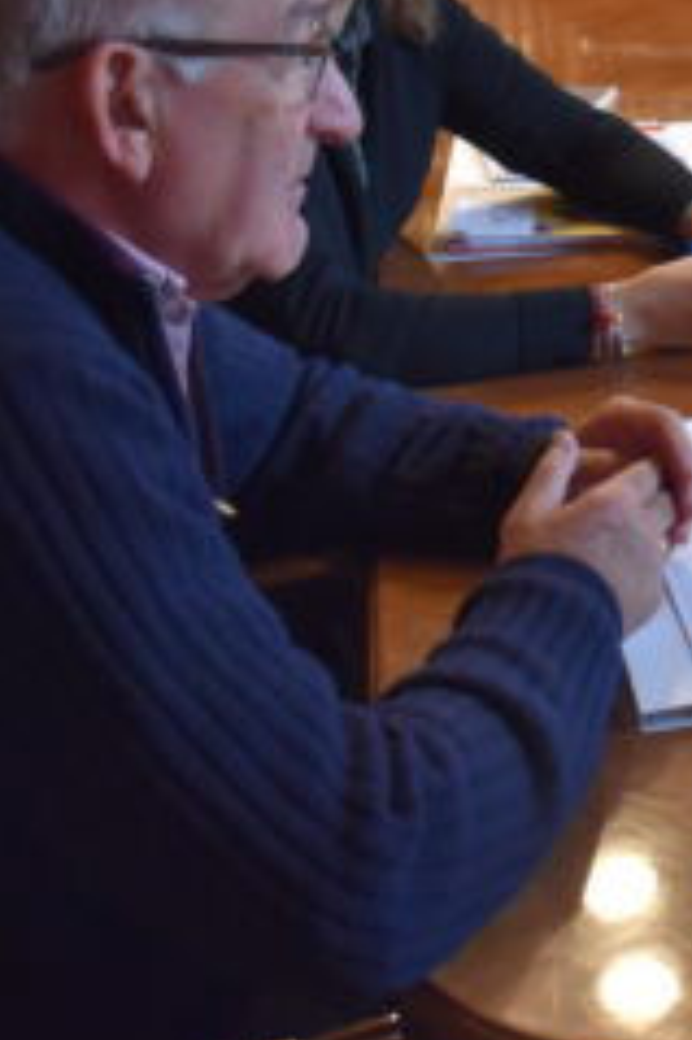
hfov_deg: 17.9
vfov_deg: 29.6
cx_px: 1075
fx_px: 1934
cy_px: 257
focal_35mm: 67
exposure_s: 1/60
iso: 900
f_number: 3.5
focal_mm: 18
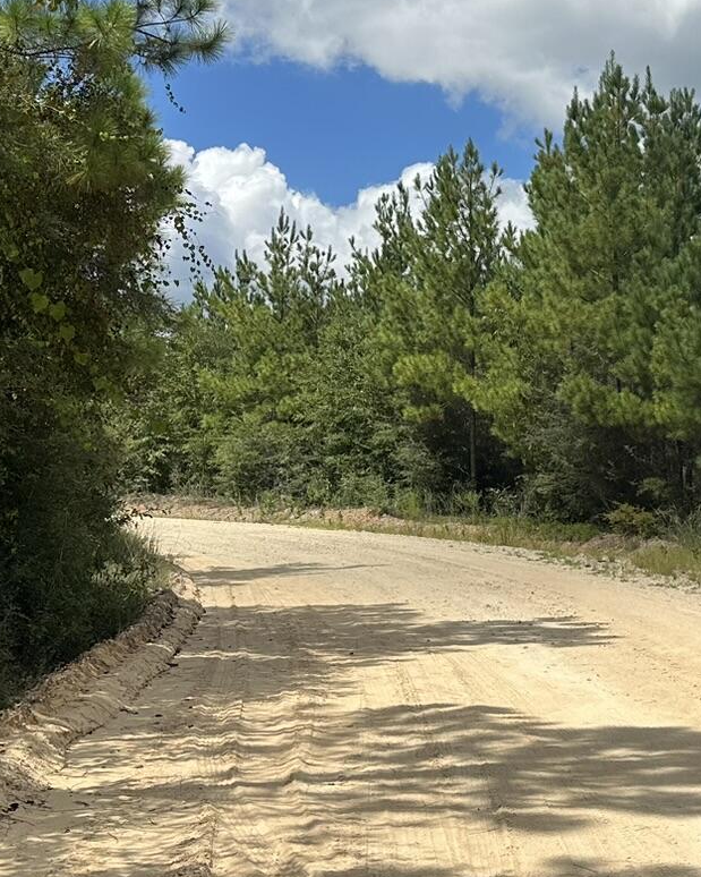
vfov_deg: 30.4
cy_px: 373
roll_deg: -2.5
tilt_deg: +8.0
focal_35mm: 62
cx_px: 489
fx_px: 1608
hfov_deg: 24.4
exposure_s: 1/6623
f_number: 1.78
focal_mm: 6.86
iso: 80
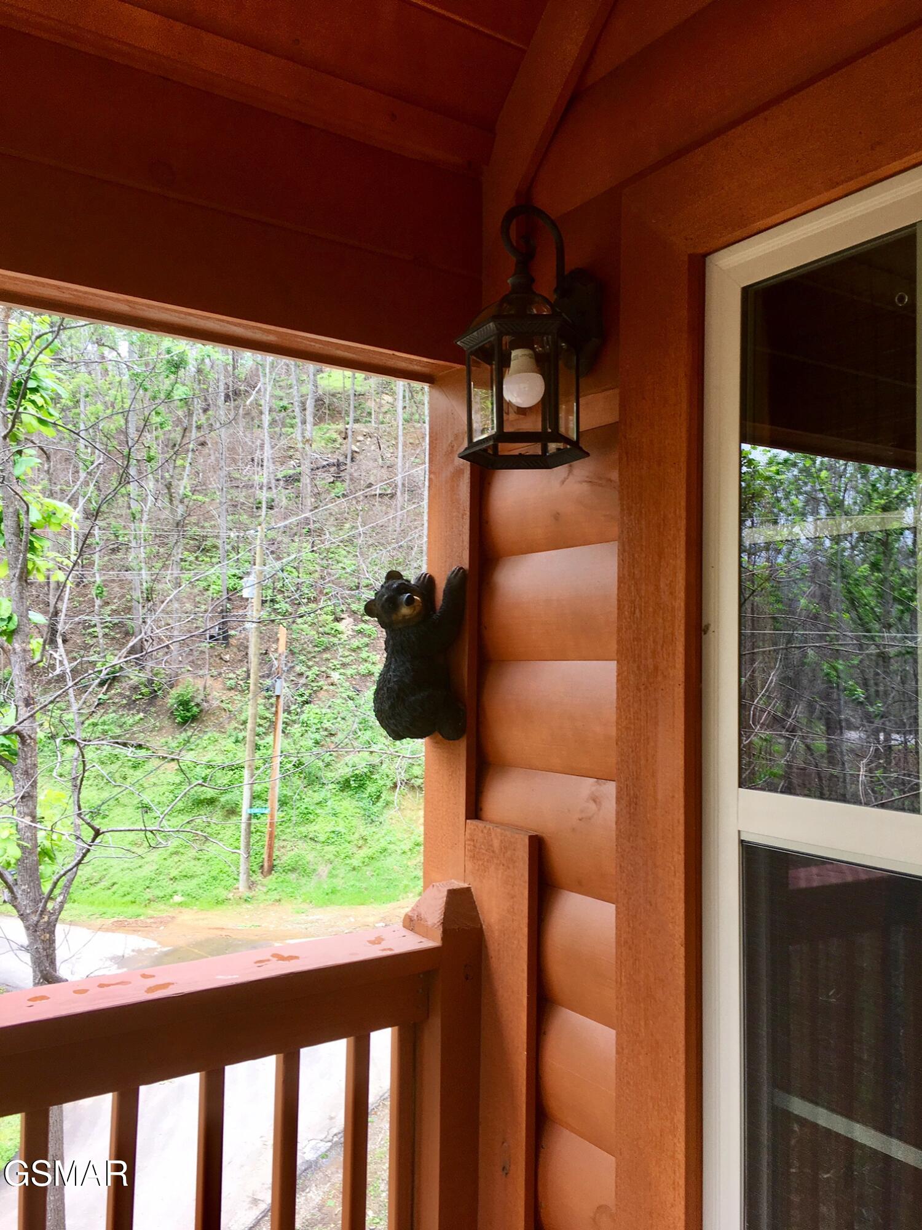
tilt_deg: +3.1
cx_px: 461
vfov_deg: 61.7
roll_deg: -1.6
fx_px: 1030
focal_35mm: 29
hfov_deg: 48.2
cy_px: 615
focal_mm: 4.15
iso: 25
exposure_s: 1/120
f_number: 2.2
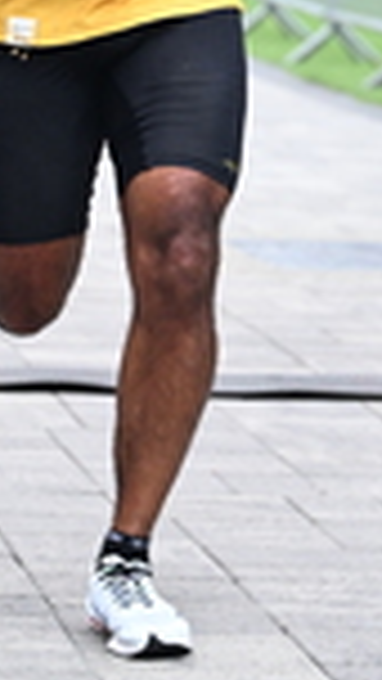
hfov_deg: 4.6
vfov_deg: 8.0
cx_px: 182
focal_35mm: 267
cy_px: -176
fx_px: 4805
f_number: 2.8
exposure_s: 1/1250
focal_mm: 70
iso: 1250
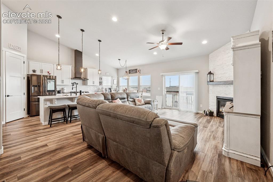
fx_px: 114
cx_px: 136
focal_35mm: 15
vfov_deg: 77.3
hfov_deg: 100.4
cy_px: 91
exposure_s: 1/15
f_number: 11
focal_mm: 15
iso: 800
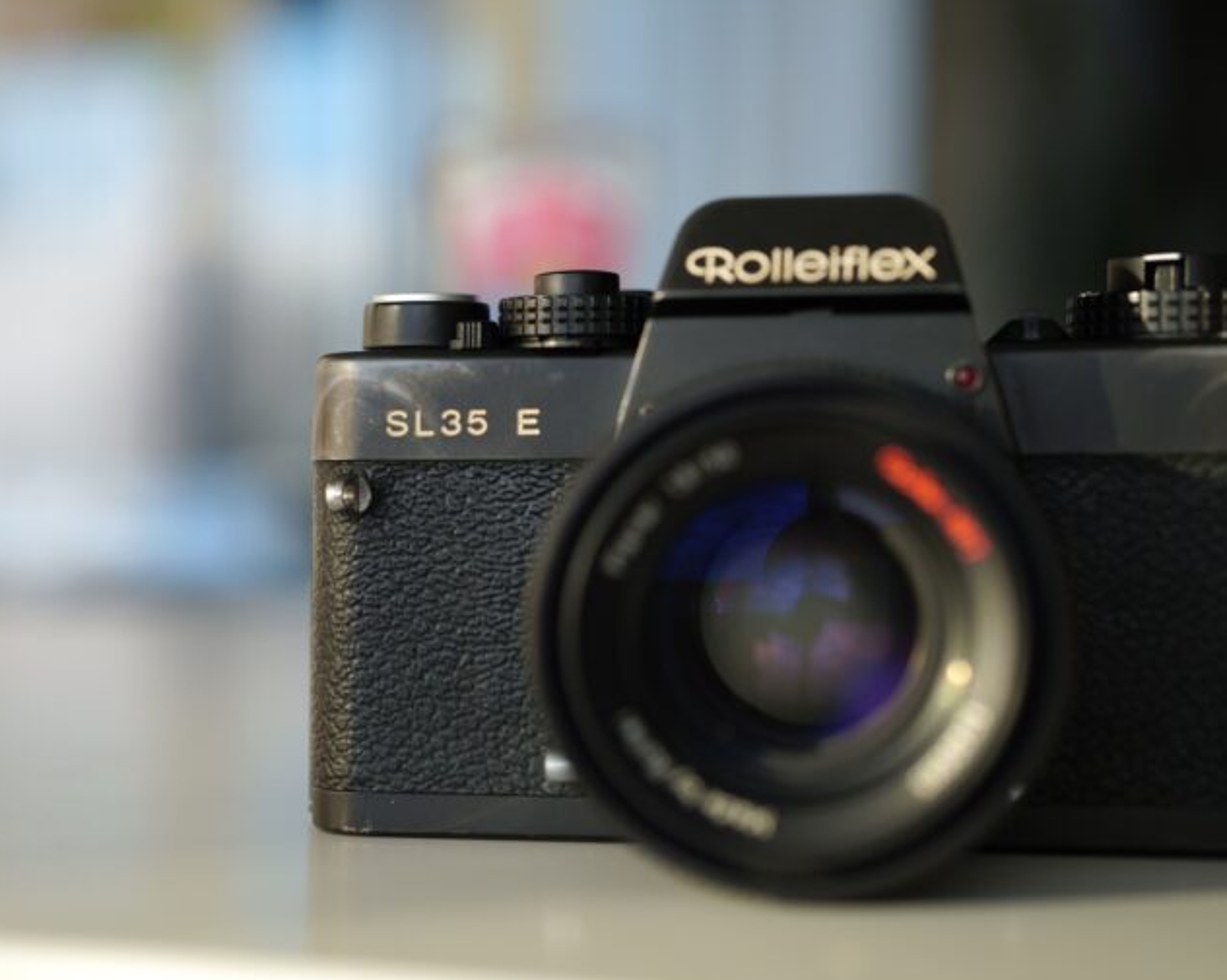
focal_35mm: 76
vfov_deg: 20.1
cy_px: 393
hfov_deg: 24.9
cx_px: 363
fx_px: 2759
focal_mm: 50
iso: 100
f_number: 2.8
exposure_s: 1/250
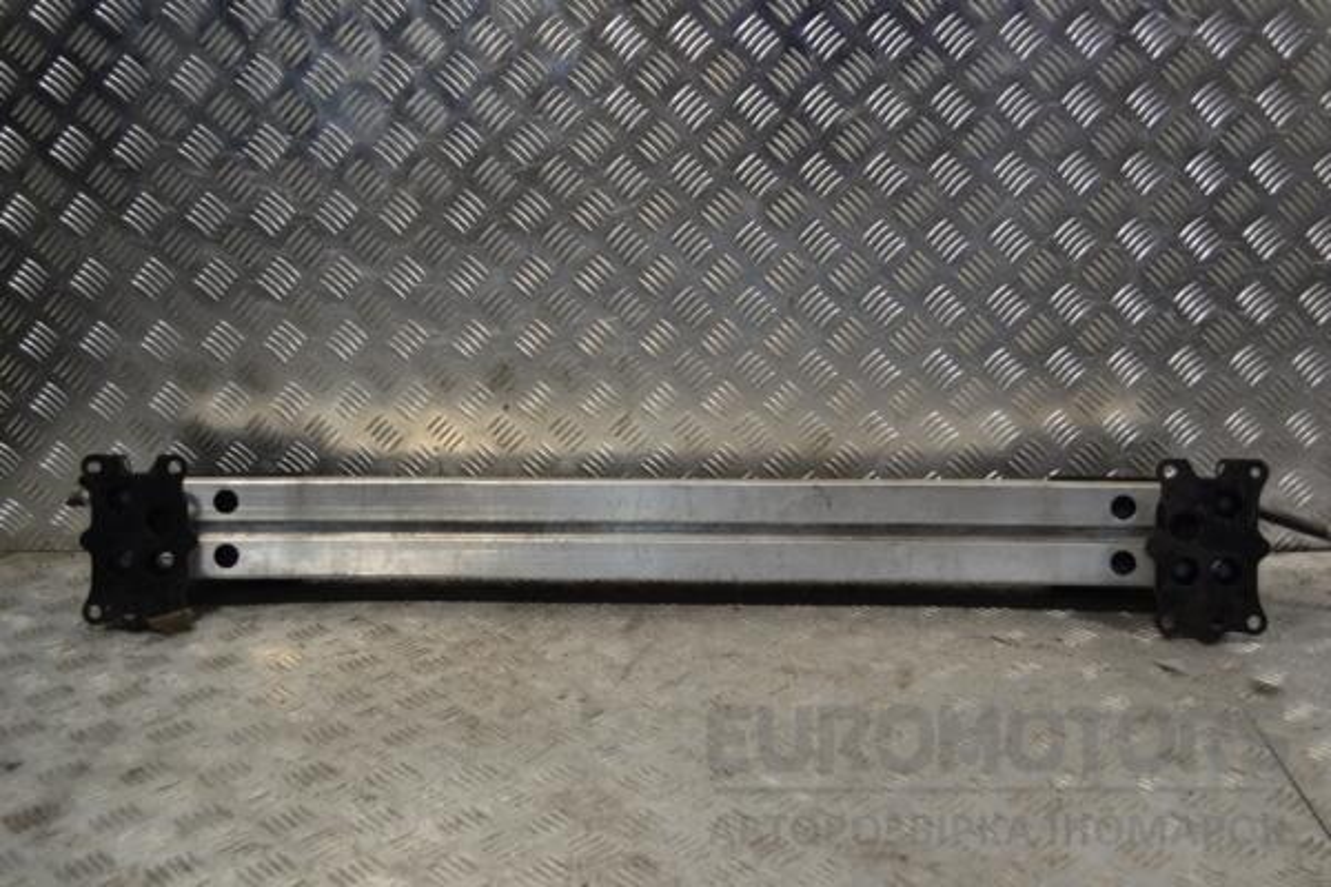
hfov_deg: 49.6
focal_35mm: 39
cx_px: 666
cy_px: 444
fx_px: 1442
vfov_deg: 34.2
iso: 100
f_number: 4.2
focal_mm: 26
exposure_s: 1/40
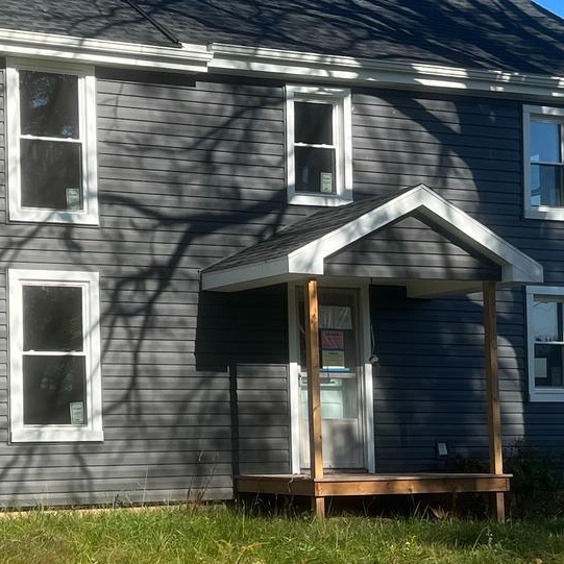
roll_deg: +0.9
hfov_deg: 19.6
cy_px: 308
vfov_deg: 19.9
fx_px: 1604
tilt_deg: +5.2
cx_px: 64
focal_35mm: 87
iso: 50
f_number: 1.5
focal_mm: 5.7
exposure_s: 1/3356
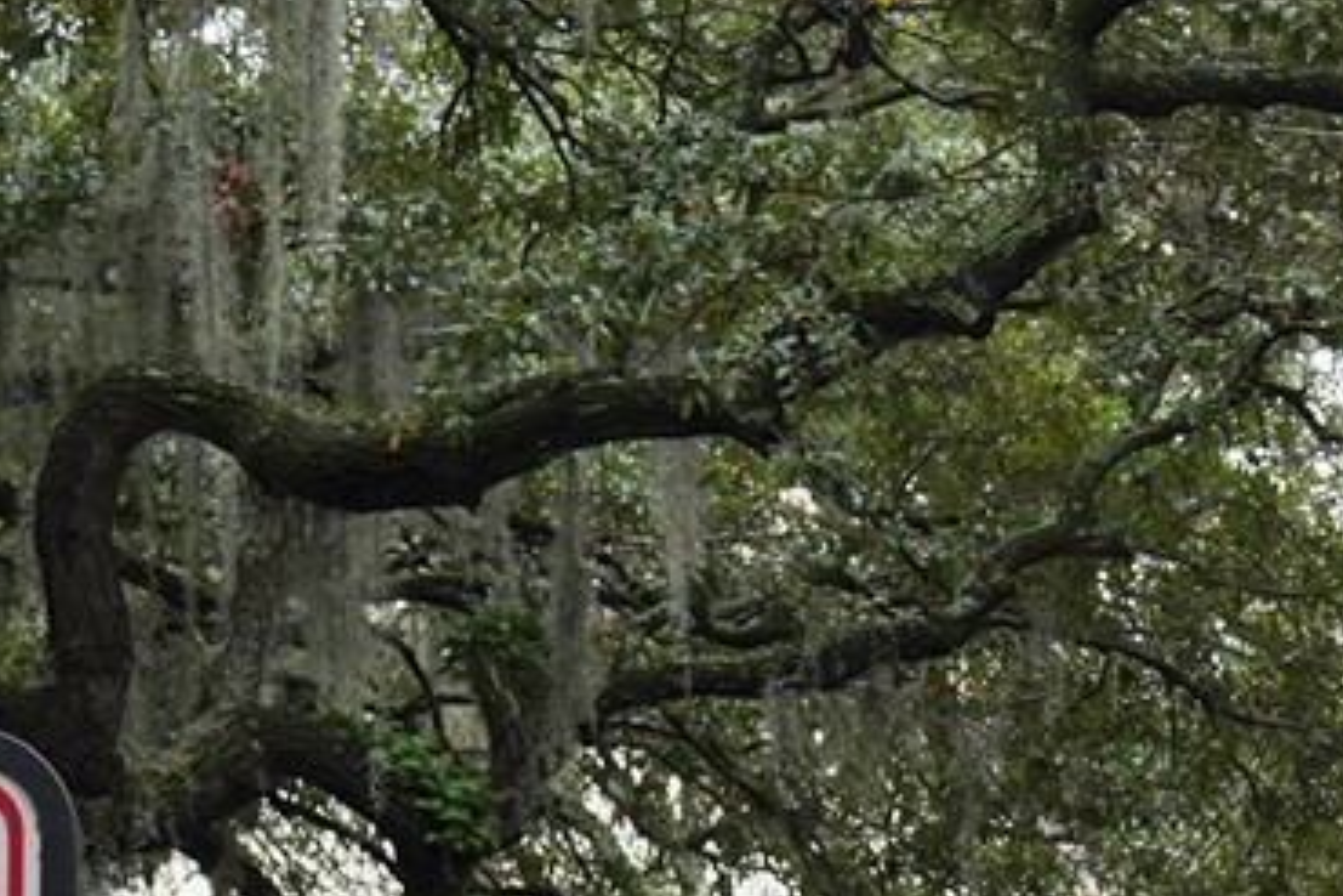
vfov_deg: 5.9
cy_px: 2342
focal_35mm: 222
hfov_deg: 8.9
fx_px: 8281
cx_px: 2413
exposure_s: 1/100
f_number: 7.1
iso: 400
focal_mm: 41
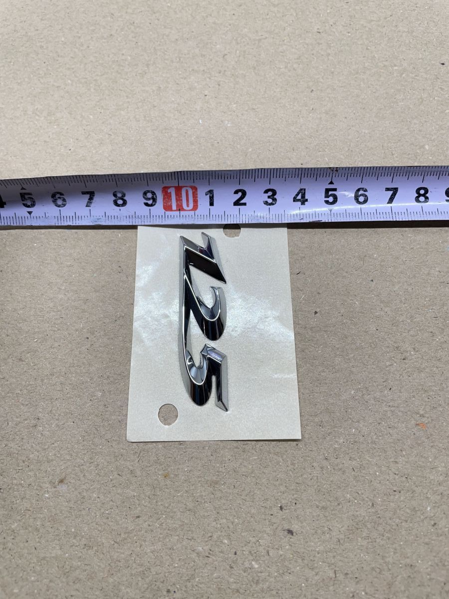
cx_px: 224
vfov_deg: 67.3
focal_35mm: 26
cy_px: 300
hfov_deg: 53.1
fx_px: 450
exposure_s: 1/100
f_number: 1.6
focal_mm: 4.2
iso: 50
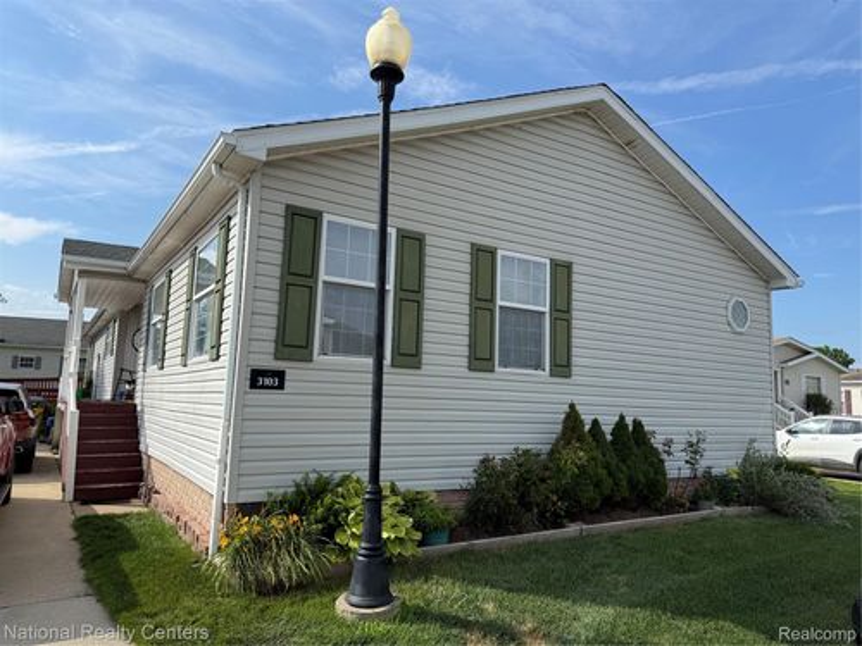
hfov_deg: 71.6
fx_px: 598
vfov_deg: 56.8
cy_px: 323
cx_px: 431
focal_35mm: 24
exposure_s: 1/4975
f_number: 1.78
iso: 80
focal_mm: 6.76
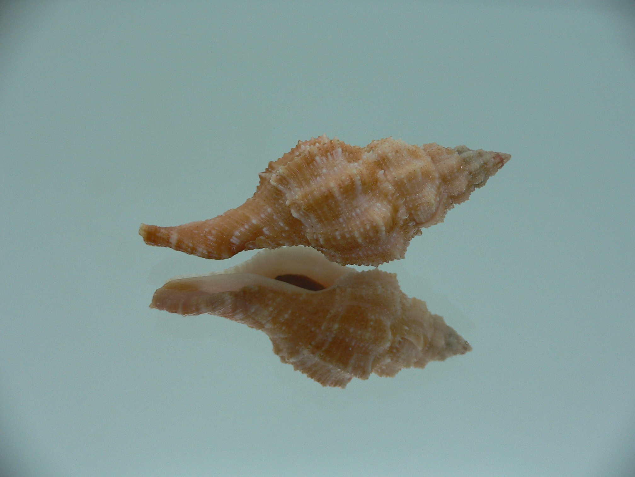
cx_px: 318
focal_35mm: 35
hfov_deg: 52.6
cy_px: 238
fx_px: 642
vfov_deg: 40.7
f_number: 2.8
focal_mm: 4.6
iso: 80
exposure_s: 1/60
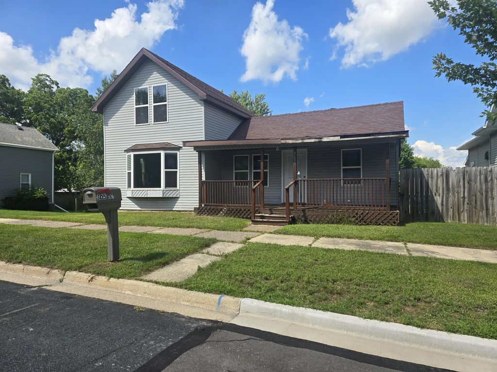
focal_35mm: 23
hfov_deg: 73.9
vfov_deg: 58.9
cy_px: 186
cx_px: 248
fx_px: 330
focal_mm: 6.3
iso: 12
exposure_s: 1/559
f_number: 1.7
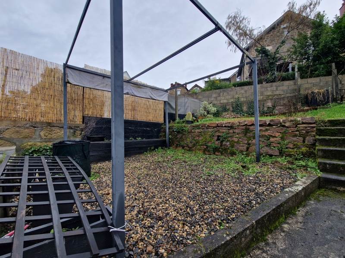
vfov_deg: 89.9
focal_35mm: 13
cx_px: 172
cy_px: 129
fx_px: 130
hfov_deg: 106.2
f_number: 2.2
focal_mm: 2.2
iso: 50
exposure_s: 1/304
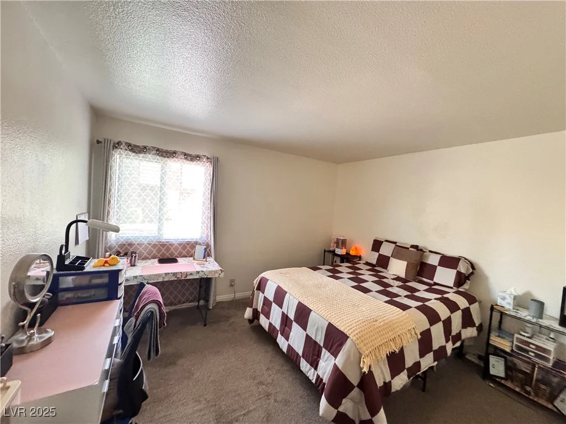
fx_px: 229
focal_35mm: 14
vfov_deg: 85.7
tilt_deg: -2.1
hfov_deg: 102.1
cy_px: 212
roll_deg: -3.7
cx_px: 283
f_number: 2.2
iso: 1000
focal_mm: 2.22
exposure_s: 1/60
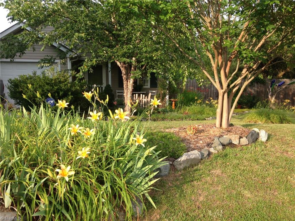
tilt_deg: -6.4
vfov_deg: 42.9
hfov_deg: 55.4
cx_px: 148
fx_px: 281
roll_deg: -0.9
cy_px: 110
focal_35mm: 33
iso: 50
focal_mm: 4.12
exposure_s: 1/542
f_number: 2.4
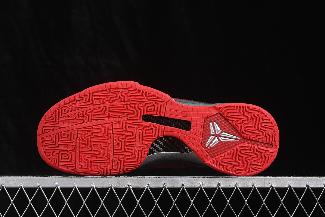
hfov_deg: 27.0
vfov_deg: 18.2
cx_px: 162
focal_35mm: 75
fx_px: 677
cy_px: 108
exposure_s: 1/80
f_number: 7.1
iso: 160
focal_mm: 50
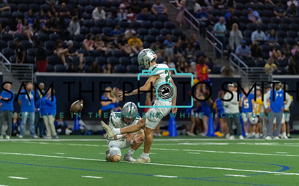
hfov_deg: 9.2
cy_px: 89
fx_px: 1860
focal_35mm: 229
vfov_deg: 5.7
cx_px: 140
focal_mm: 200
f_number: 2.8
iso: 4000
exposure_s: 1/1250
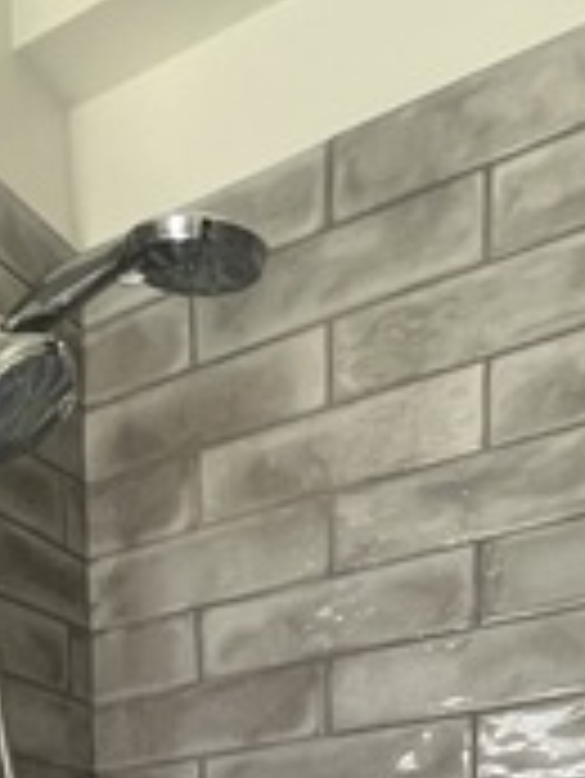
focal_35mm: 50
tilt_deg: -13.0
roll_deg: +2.5
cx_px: 54
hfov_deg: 28.0
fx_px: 1125
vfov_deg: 24.7
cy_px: 1275
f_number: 1.8
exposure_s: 1/67
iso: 250
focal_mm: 1.57
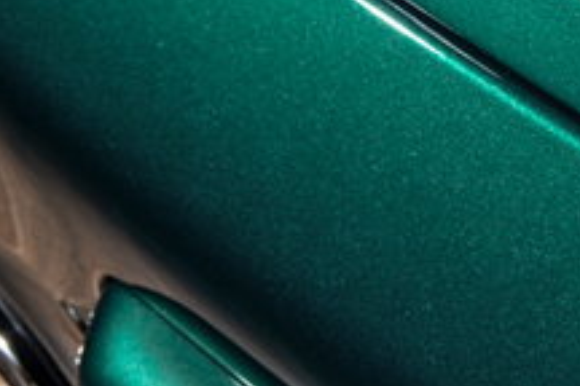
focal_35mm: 185
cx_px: 639
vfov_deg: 7.4
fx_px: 2980
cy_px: 43
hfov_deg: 11.0
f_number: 10
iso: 200
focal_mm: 52
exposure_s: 1/125
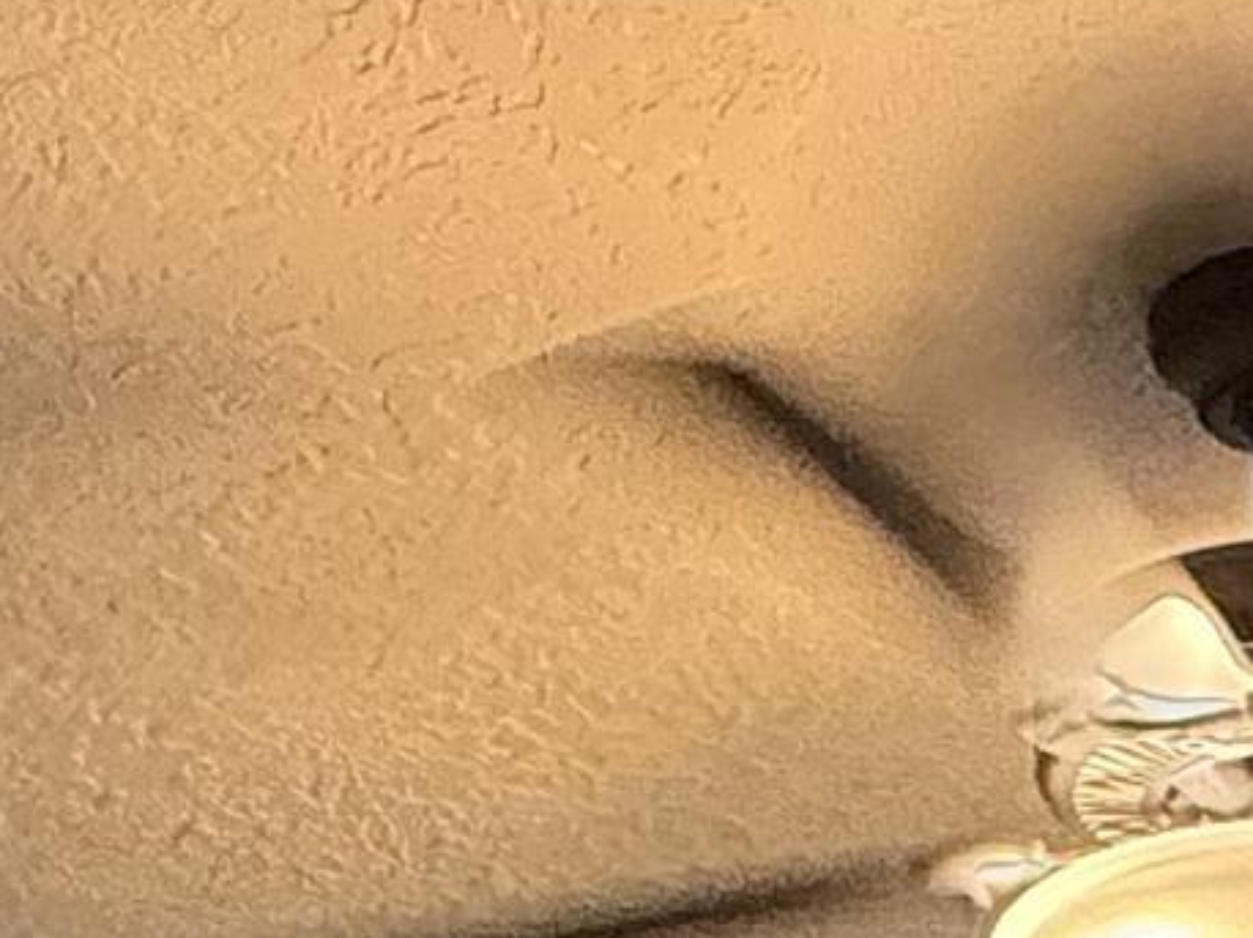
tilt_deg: -9.4
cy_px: 2850
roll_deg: +2.8
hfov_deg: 20.3
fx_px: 3401
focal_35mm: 94
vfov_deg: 10.6
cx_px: 1215
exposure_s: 1/60
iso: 500
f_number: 2.2
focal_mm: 2.22
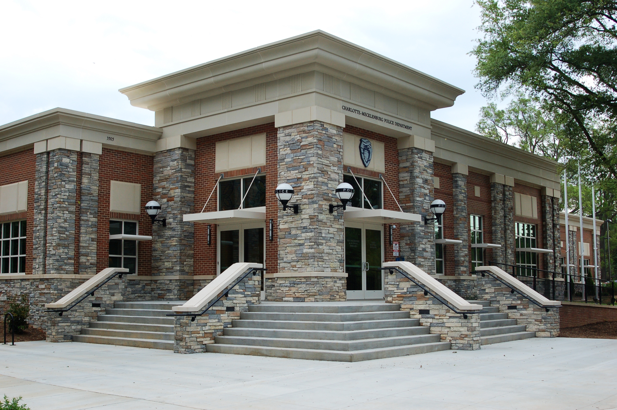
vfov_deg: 31.8
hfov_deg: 46.4
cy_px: 205
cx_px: 308
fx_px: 719
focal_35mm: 42
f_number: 6.3
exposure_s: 1/160
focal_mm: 28
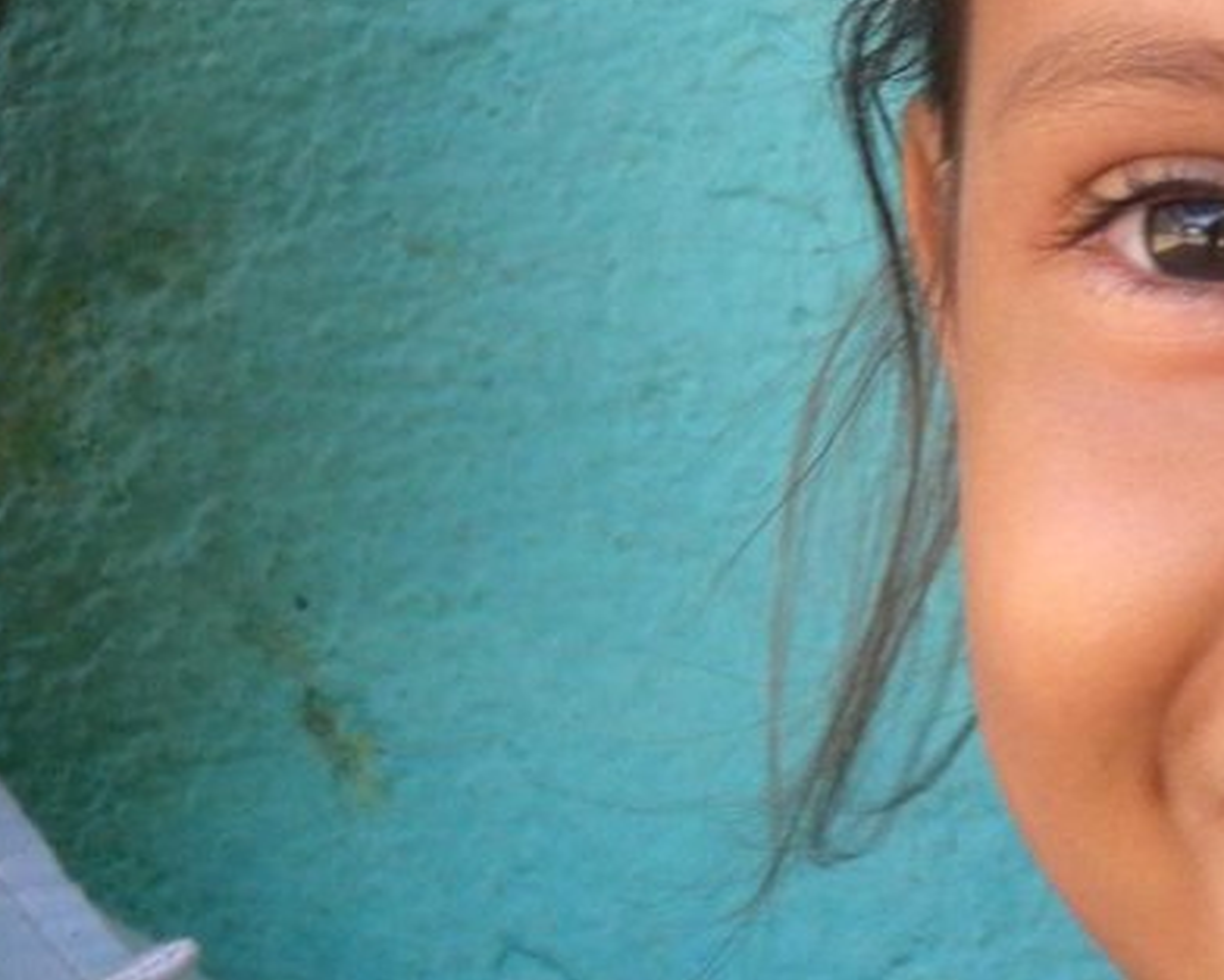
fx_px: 8805
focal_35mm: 243
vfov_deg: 6.4
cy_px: 282
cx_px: 1509
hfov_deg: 7.9
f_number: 4
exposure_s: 1/82.2
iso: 233
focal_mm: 16.9
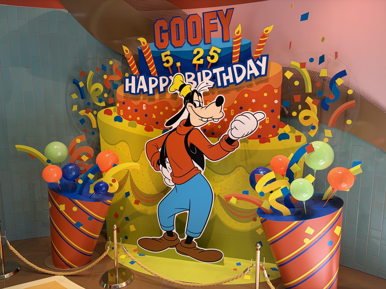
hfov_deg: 67.3
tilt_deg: -7.7
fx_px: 290
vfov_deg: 53.1
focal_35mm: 26
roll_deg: +0.6
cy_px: 144
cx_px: 193
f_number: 1.6
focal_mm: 5.96
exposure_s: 1/196
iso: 40
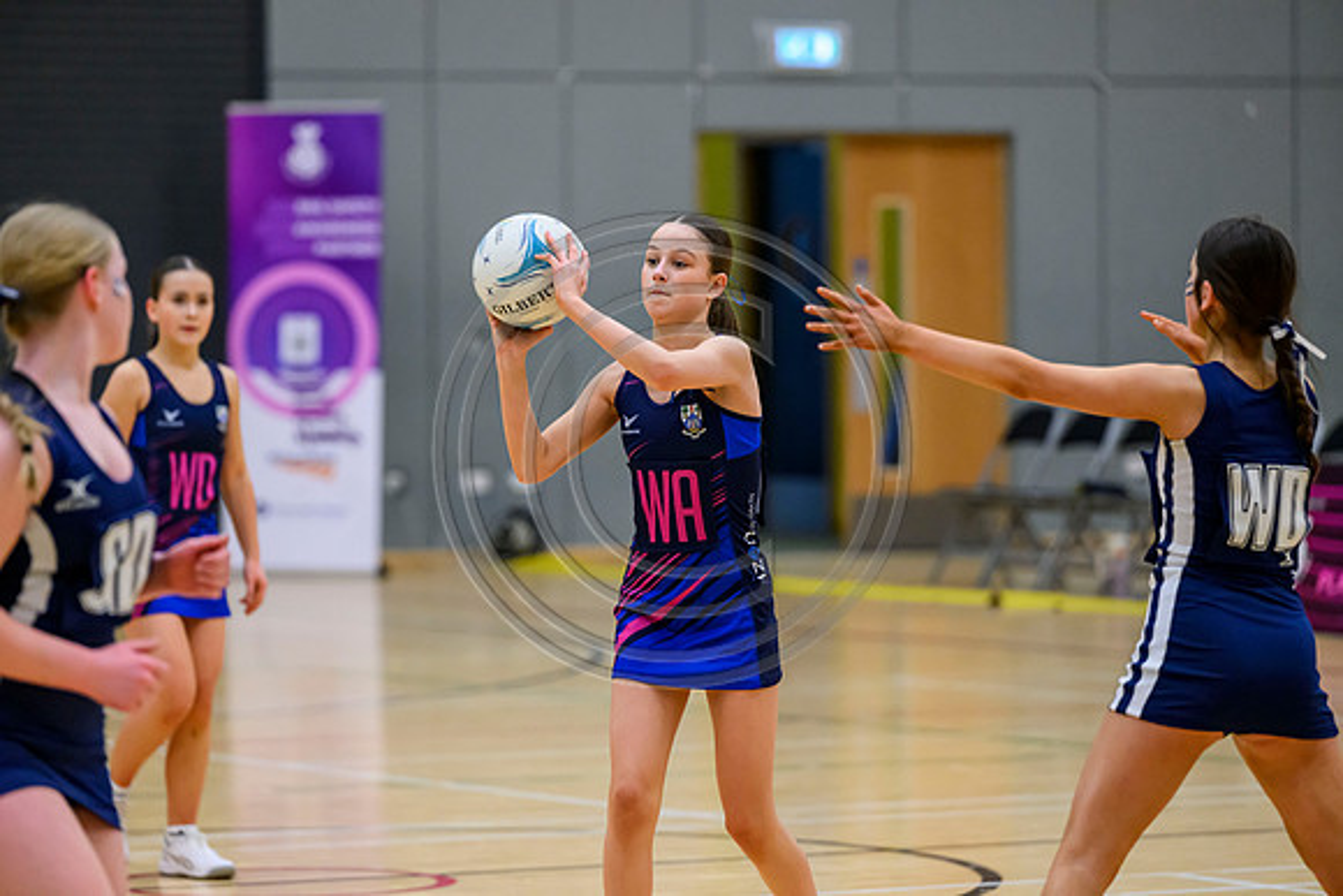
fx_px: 7463
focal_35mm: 200
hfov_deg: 10.3
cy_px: 448
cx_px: 672
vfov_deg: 6.9
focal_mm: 200
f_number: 3.5
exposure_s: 1/800
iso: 6400
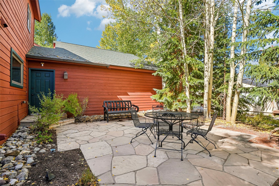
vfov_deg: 72.0
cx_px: 140
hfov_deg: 95.0
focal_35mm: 16
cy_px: 93
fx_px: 128
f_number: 8
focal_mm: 11
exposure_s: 1/125
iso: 100
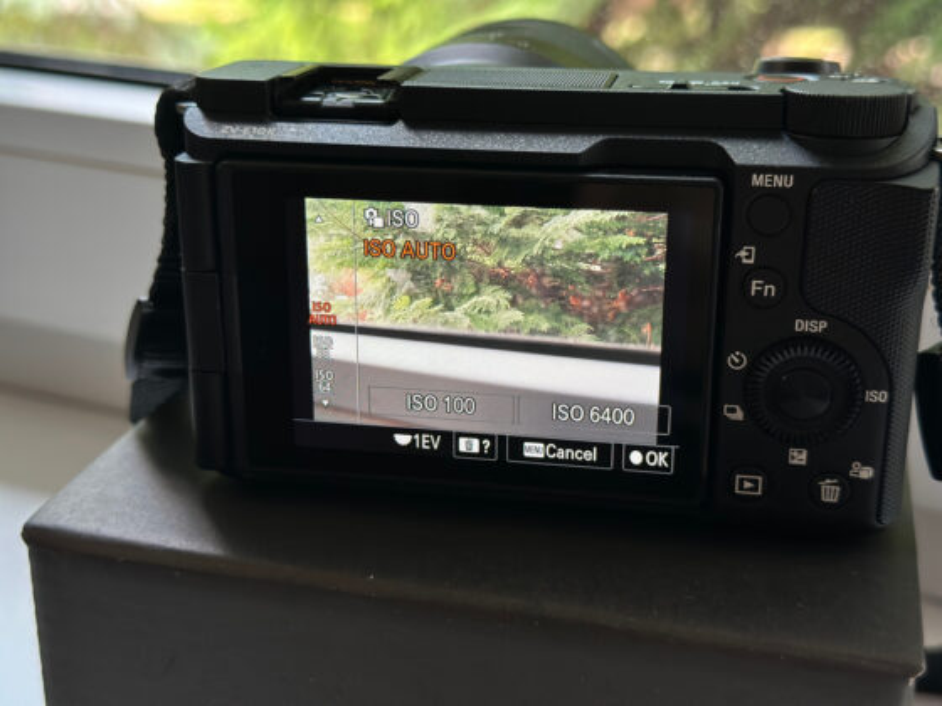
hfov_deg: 39.7
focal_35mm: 48
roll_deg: -0.9
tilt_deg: -20.8
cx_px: 471
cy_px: 353
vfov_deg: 30.3
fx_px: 1306
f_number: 1.78
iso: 200
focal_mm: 6.86
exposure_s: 1/60
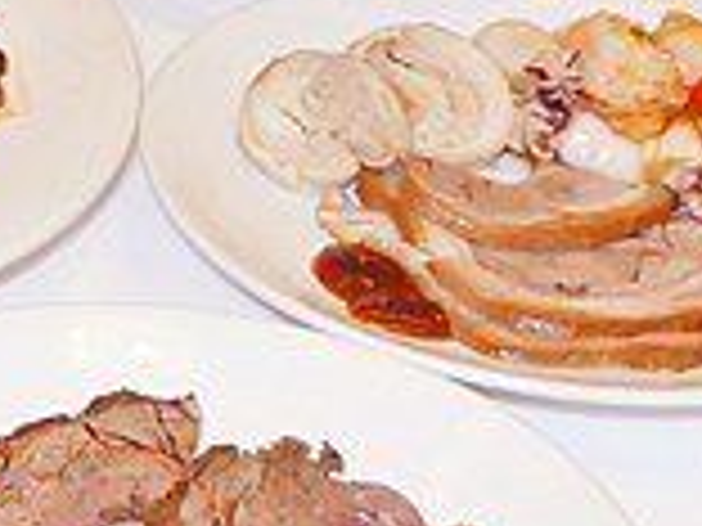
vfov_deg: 8.0
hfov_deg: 10.7
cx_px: -333
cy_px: -470
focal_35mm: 179
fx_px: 3630
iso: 1250
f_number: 3.5
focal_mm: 14
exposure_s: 1/60
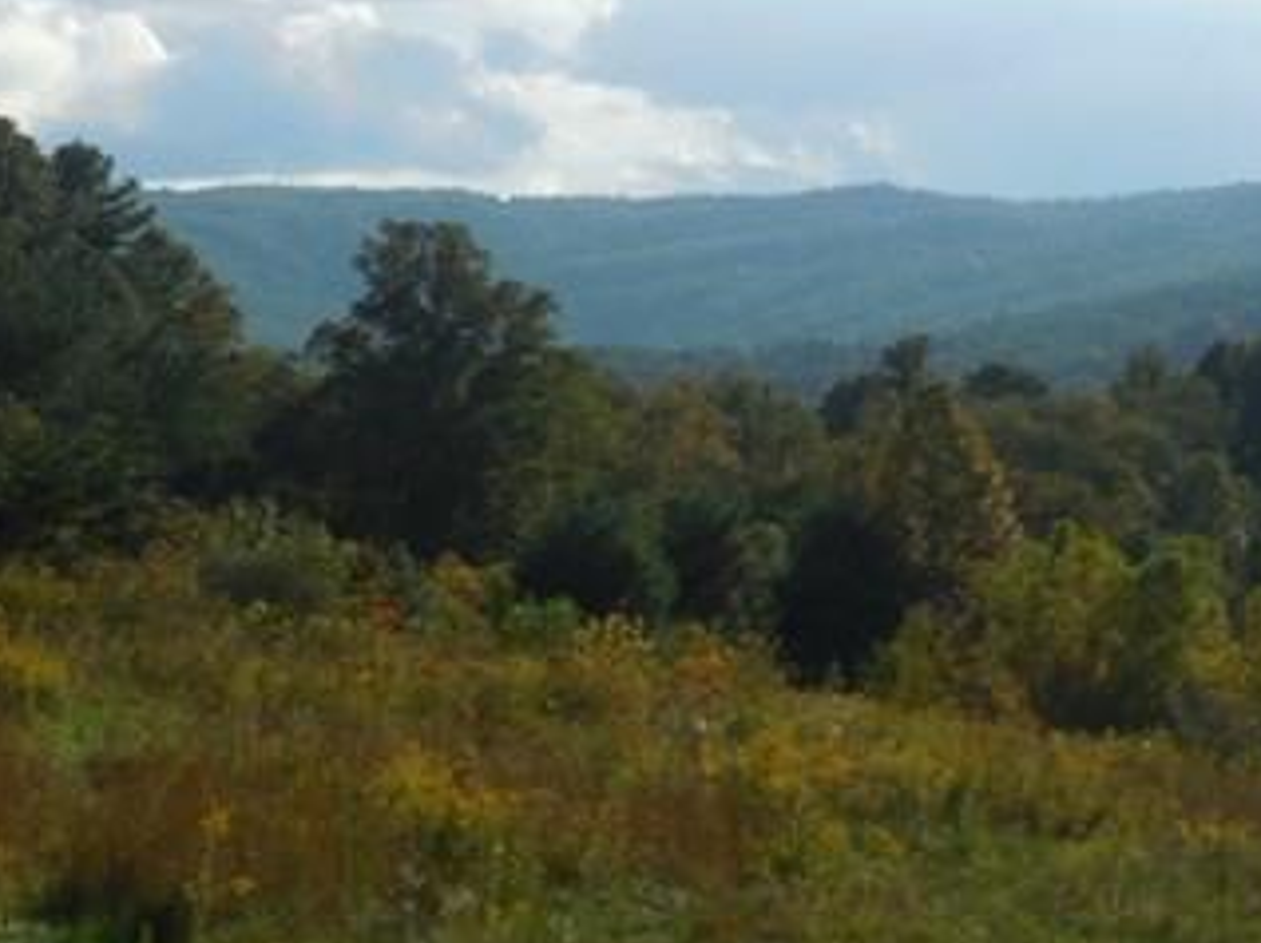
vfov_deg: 11.1
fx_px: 4841
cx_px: 928
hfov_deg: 14.8
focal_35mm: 133
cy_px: 408
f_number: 4.2
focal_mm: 10.9
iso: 125
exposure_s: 1/1600
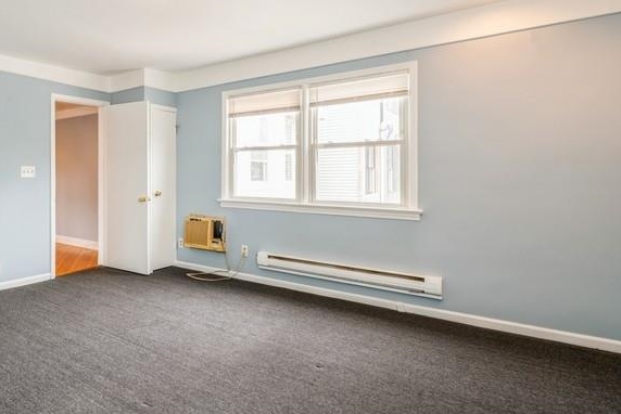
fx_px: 380
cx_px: 173
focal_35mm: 22
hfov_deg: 74.2
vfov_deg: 56.5
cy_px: 151
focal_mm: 14
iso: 200
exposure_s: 1/5
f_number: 11
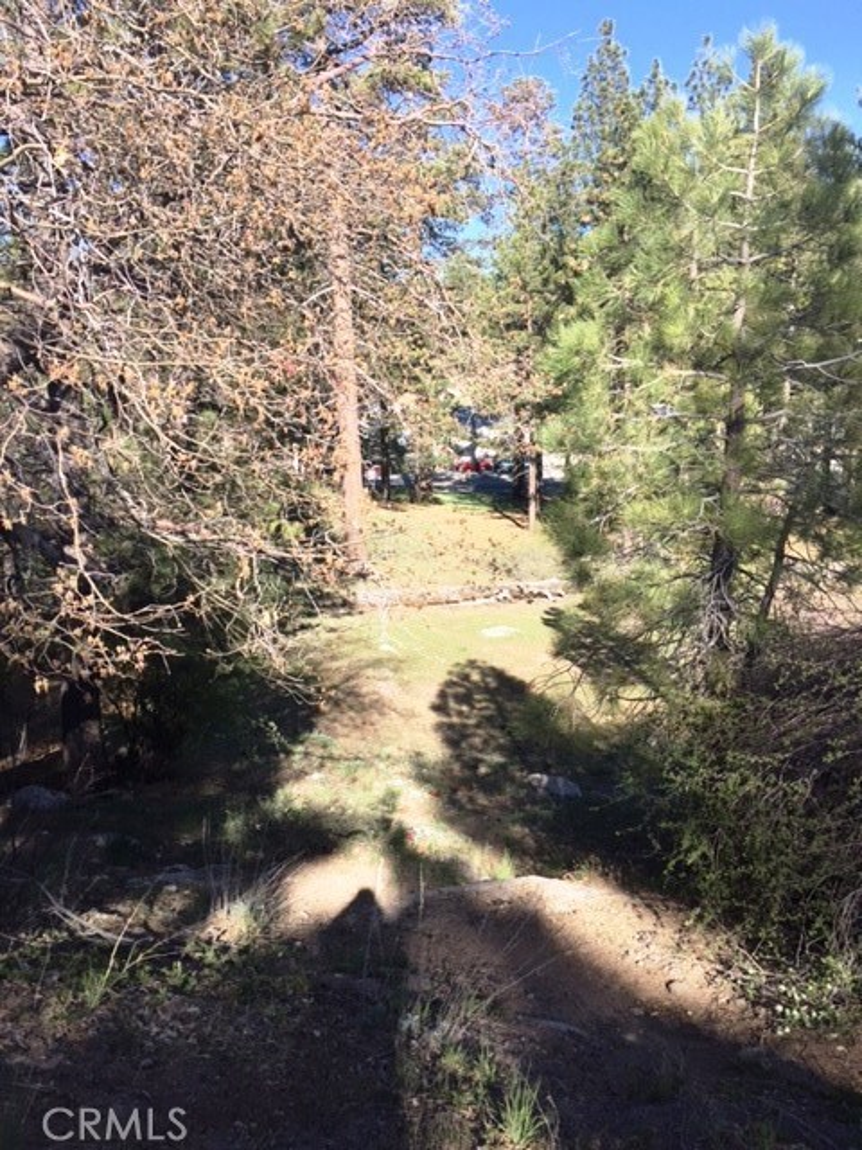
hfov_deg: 48.2
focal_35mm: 29
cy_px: 575
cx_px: 431
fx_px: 963
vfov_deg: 61.7
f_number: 2.2
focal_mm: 4.15
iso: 32
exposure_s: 1/898
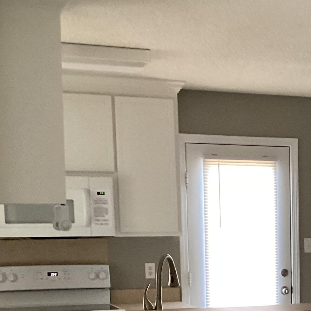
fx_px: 854
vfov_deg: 20.0
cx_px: 357
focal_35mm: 84
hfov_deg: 19.6
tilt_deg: -4.9
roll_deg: +0.7
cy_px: 308
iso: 320
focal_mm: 3.3
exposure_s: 1/60
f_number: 2.4
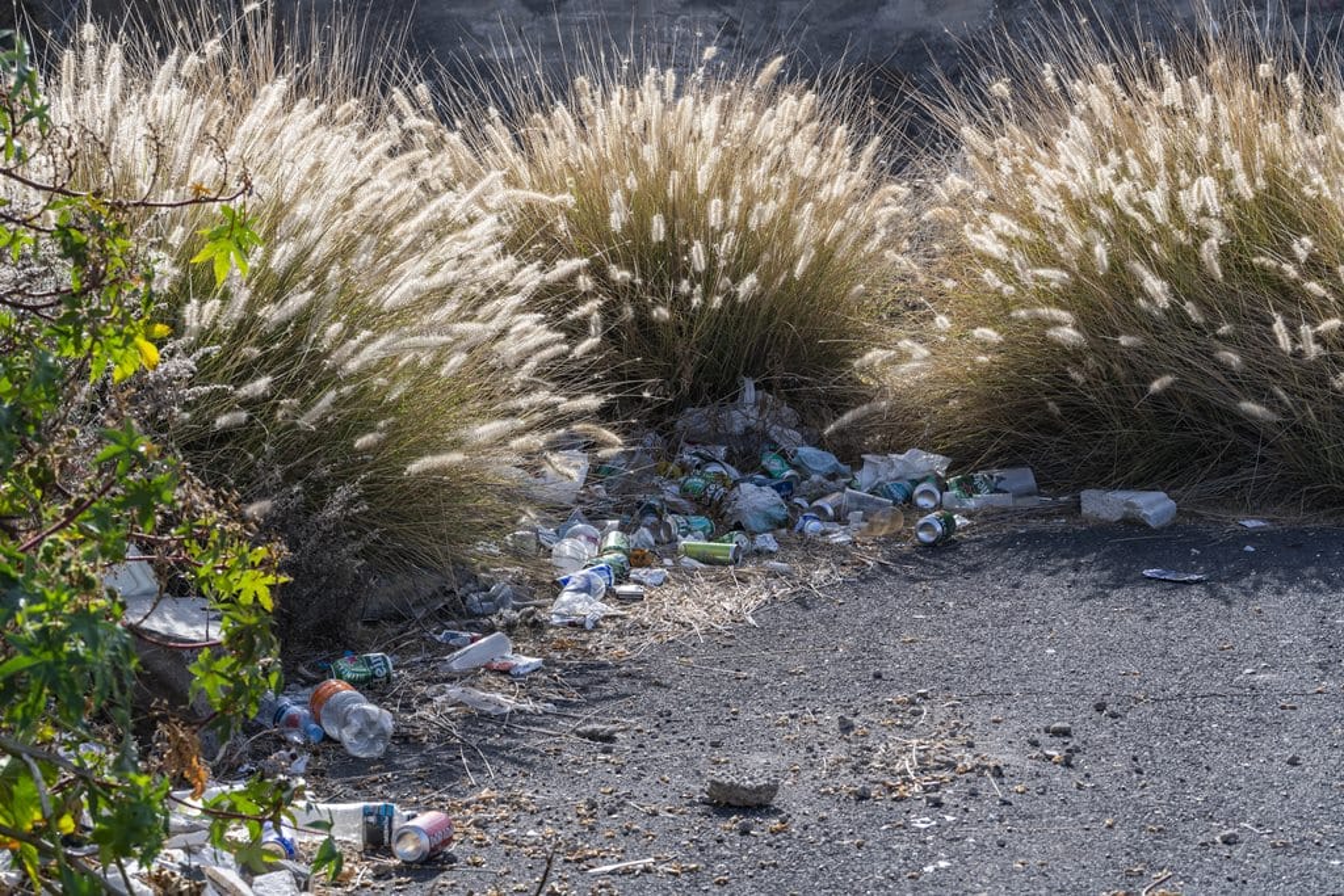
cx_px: 672
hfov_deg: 18.8
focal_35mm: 109
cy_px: 448
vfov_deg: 12.6
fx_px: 4070
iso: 500
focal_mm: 109
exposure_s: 1/400
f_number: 11
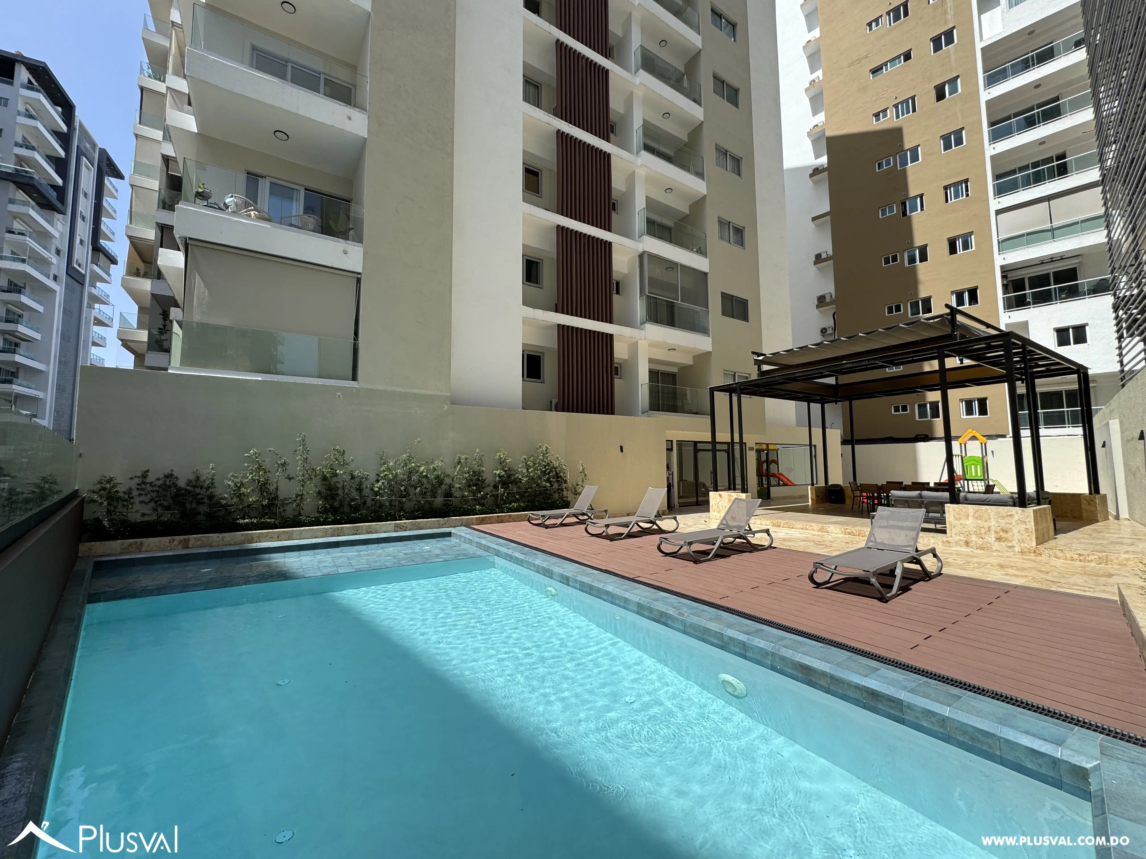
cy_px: 430
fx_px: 463
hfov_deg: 102.1
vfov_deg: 85.7
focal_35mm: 14
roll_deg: +0.9
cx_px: 573
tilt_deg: +3.4
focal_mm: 2.22
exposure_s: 1/1323
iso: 50
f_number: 2.2
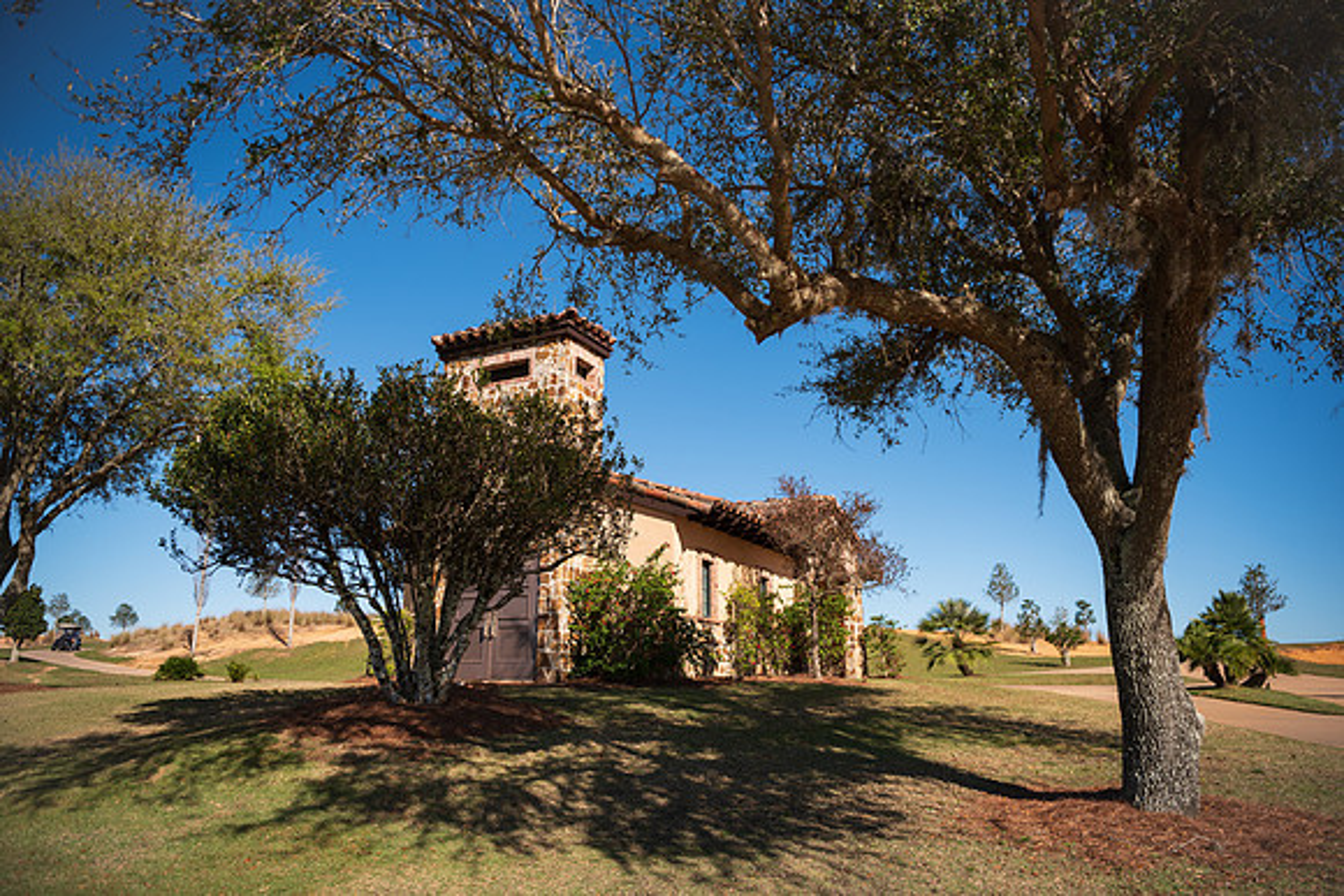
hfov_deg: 73.7
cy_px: 448
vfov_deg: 53.2
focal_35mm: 24
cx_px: 672
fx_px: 896
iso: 100
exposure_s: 1/1600
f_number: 2.8
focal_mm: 24
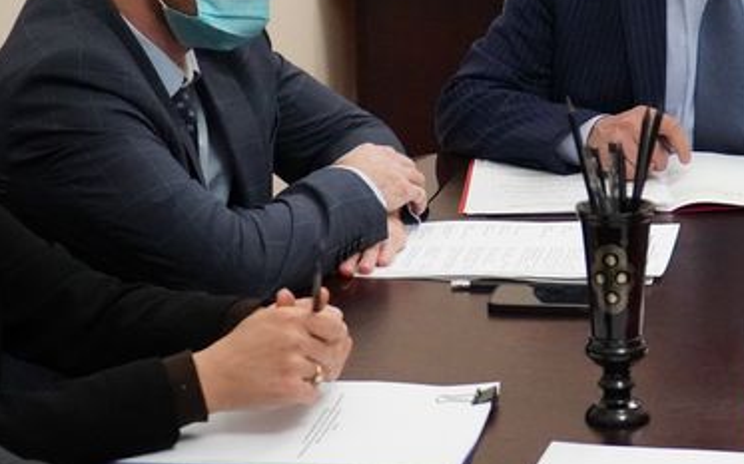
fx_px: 2129
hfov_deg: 19.6
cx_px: 600
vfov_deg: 12.4
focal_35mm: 105
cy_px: 116
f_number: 4
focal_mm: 32
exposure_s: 1/250
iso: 6400
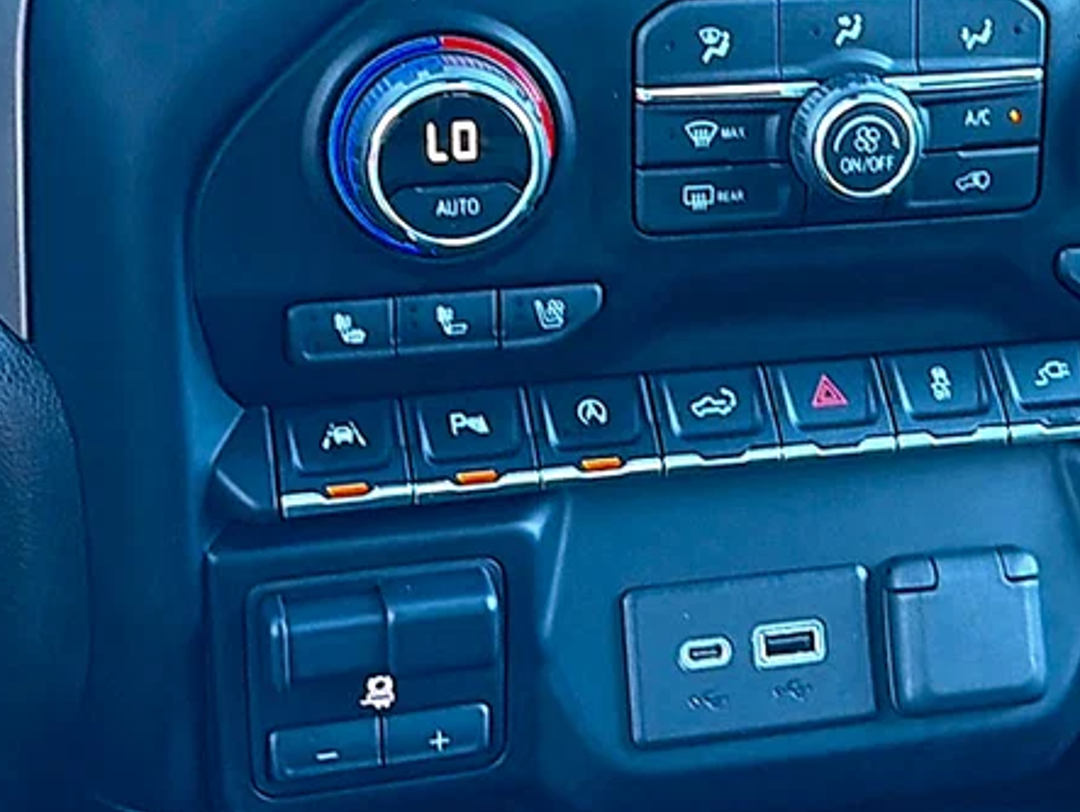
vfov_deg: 24.2
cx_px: 802
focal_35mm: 60
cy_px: 211
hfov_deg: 31.6
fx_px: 1873
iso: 160
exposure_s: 1/64
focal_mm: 6.76
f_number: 1.78
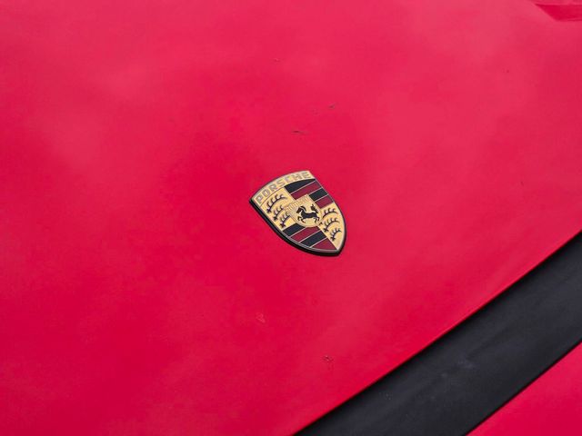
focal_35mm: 69
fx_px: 1160
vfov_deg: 21.3
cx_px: 291
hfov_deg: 28.2
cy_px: 218
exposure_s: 1/1542
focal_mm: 7.9
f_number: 2.4
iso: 50
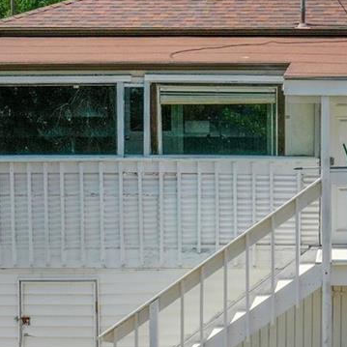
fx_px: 1202
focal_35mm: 106
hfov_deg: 15.9
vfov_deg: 16.0
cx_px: 385
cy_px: 372
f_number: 6.3
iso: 100
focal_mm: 10.26
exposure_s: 1/640
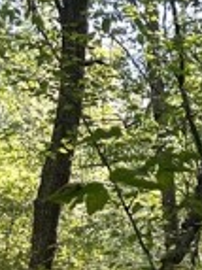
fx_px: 1005
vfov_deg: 13.4
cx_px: 464
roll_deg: +0.7
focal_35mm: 129
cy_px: 514
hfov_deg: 10.2
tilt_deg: -3.4
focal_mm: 6.86
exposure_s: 1/121
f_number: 1.78
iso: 80
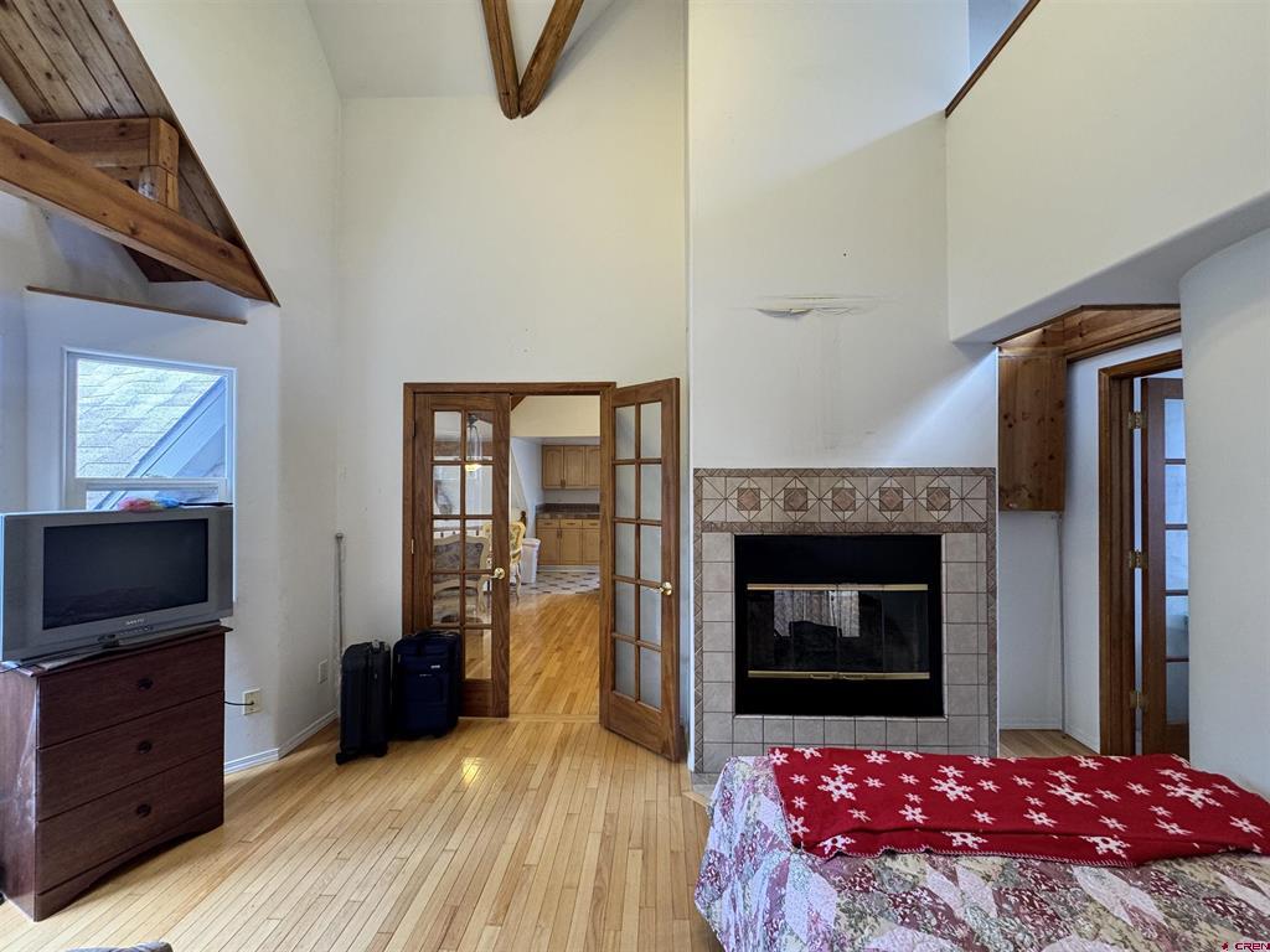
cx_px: 635
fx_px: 514
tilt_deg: -0.2
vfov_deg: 85.7
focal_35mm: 14
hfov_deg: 102.1
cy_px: 476
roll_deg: +0.5
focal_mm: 2.22
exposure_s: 1/60
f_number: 2.2
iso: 160
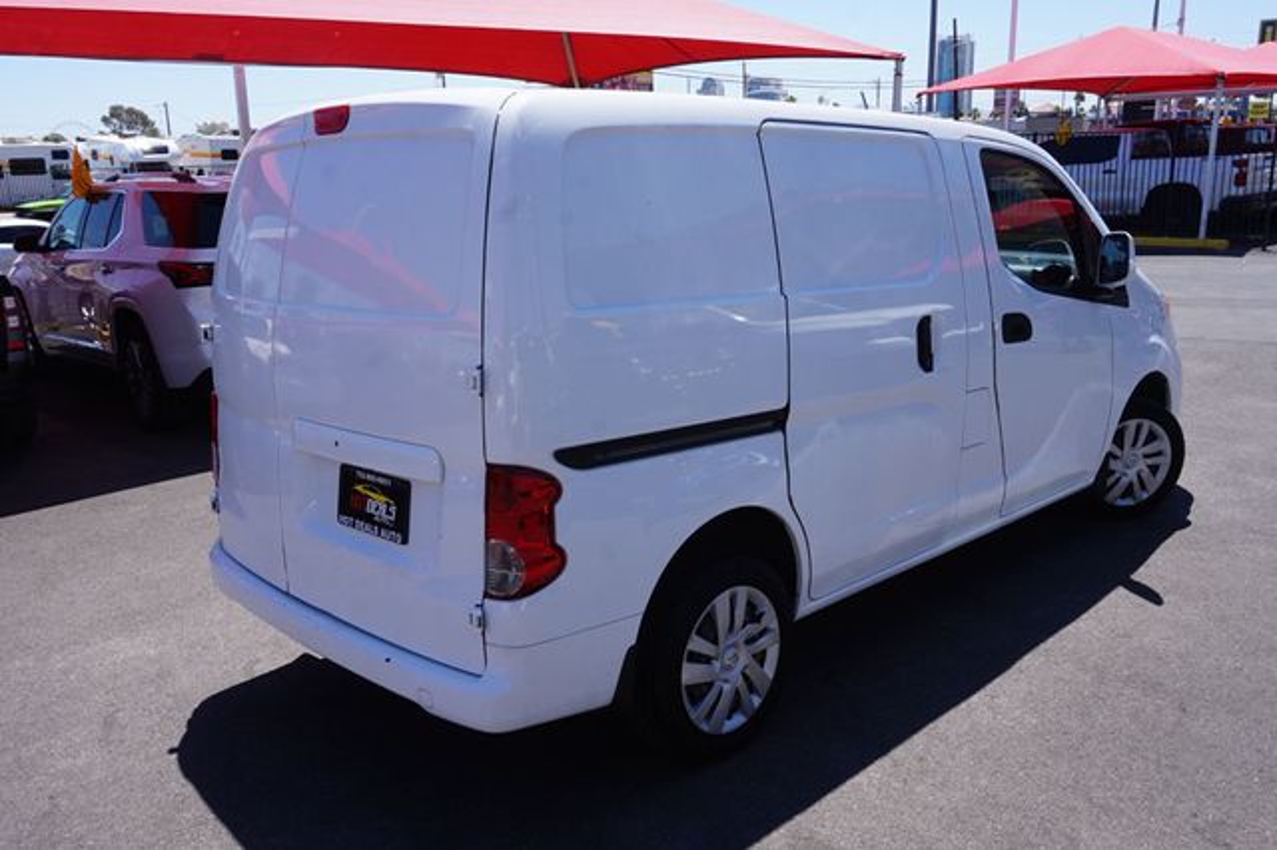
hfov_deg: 62.0
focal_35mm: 30
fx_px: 1064
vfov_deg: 43.6
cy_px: 425
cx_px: 638
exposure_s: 1/80
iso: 100
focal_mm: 20
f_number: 13
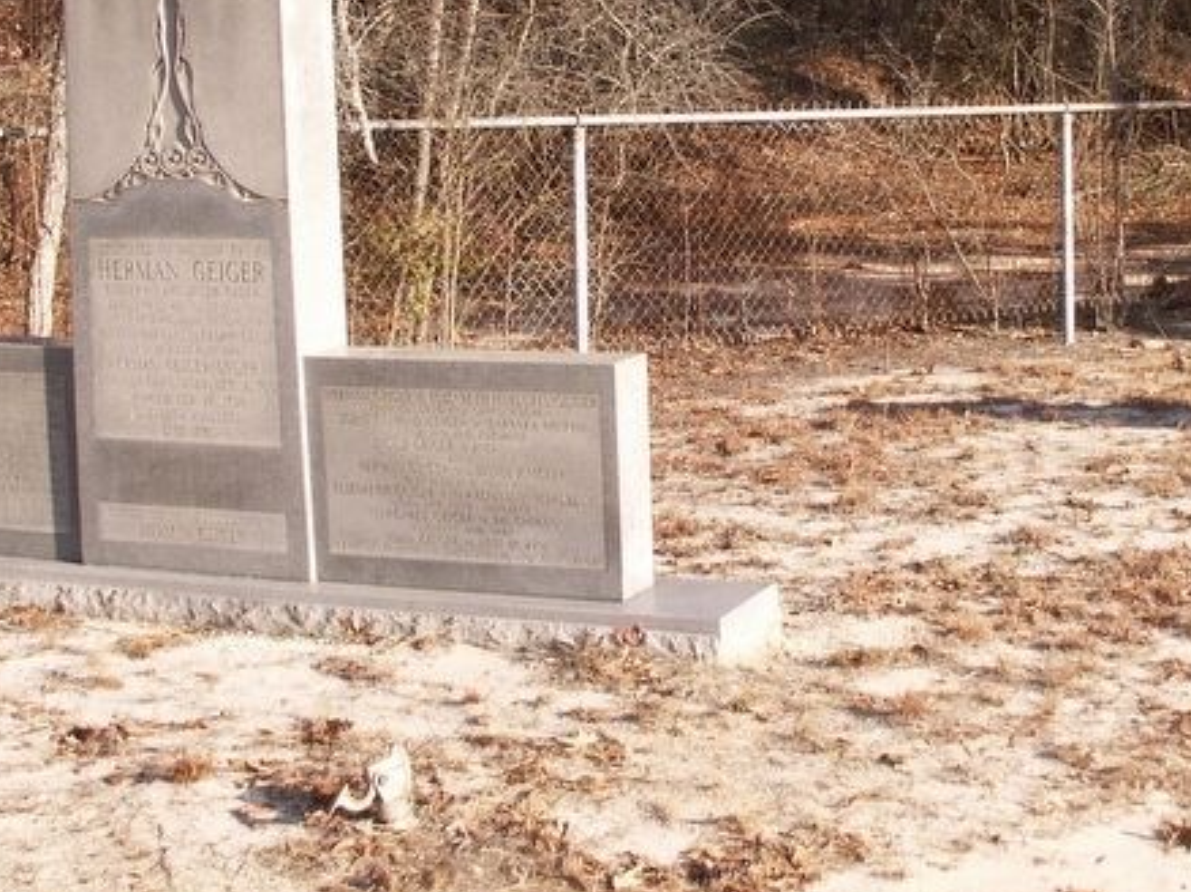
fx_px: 2201
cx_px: 827
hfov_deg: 30.0
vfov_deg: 22.7
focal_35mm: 64
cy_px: 226
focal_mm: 5.86
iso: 50
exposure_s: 1/125
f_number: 5.6
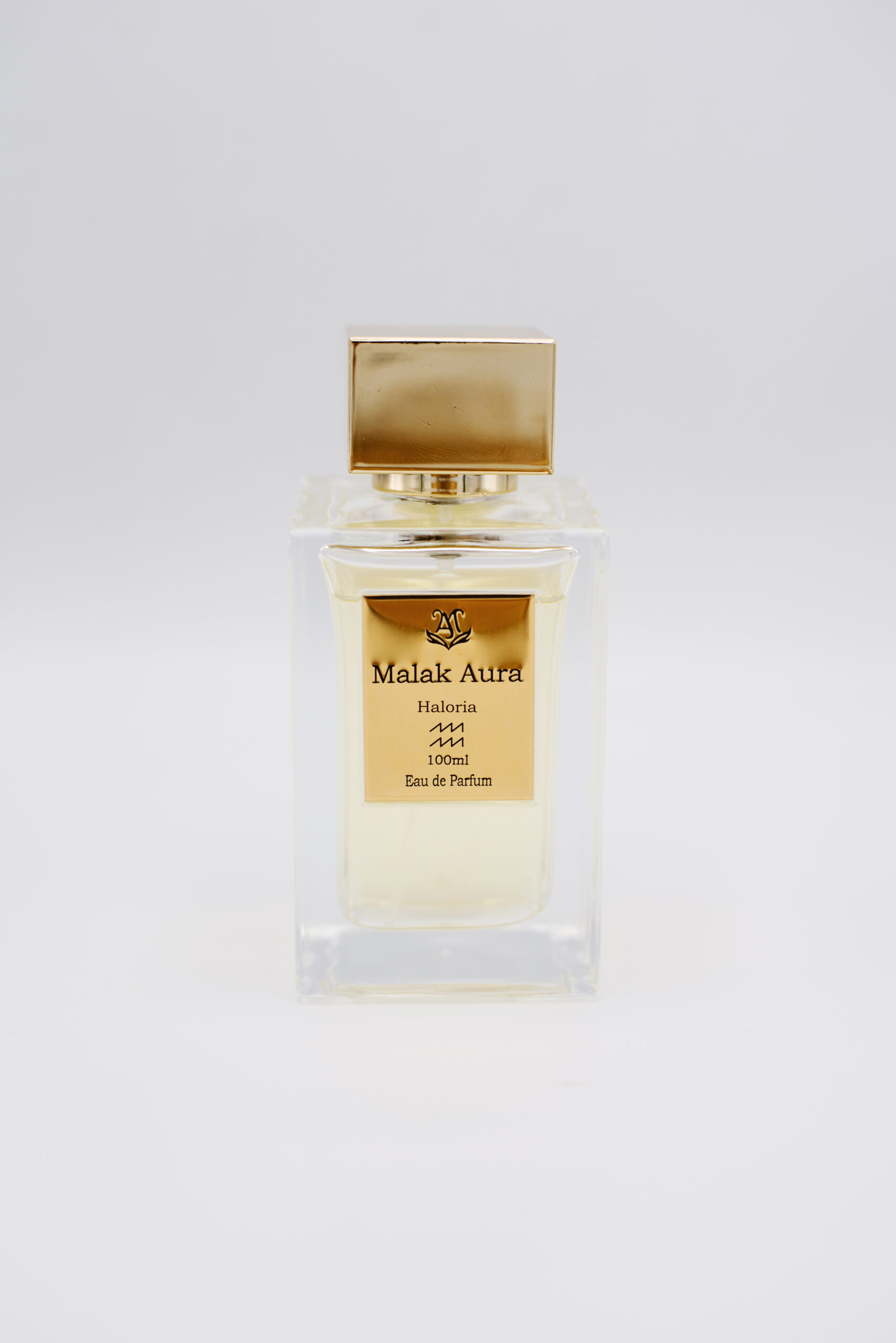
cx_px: 448
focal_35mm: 50
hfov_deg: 27.0
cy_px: 672
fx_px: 1865
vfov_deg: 39.6
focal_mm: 50
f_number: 2.2
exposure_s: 1/250
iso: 50
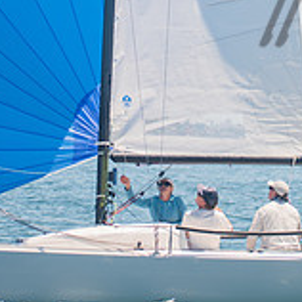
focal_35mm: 254
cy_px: -92
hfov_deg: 6.9
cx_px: 216
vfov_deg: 6.8
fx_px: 2507
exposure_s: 1/200
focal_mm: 70
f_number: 4.5
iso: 100
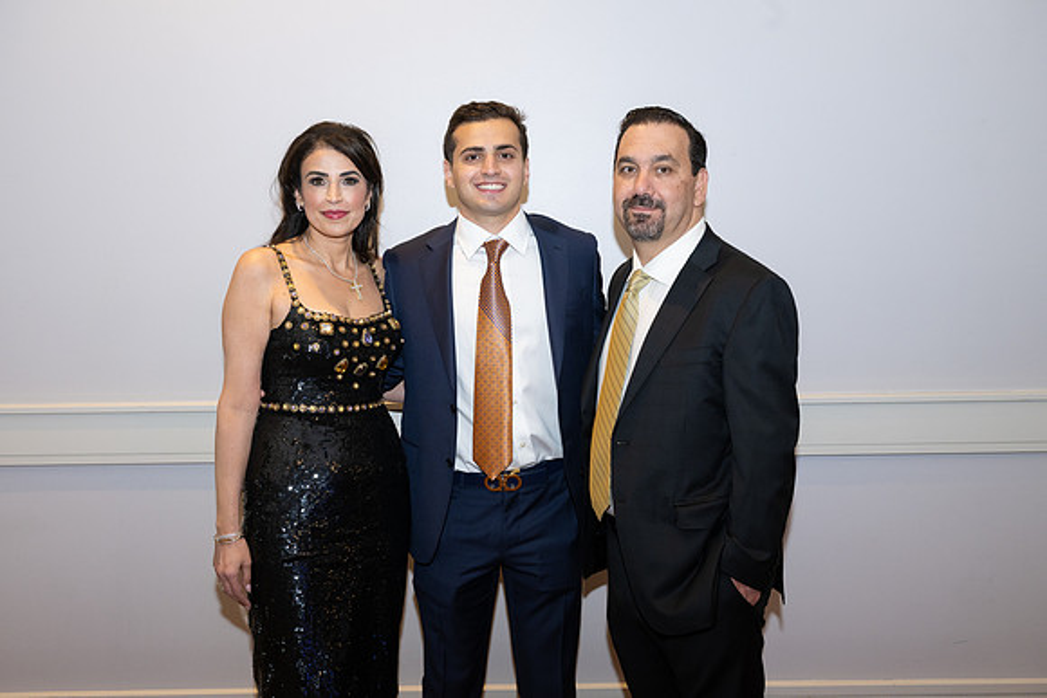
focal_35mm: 38
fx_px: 1105
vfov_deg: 35.1
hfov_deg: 50.7
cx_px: 524
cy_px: 349
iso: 800
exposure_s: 1/100
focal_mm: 38
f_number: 5.6
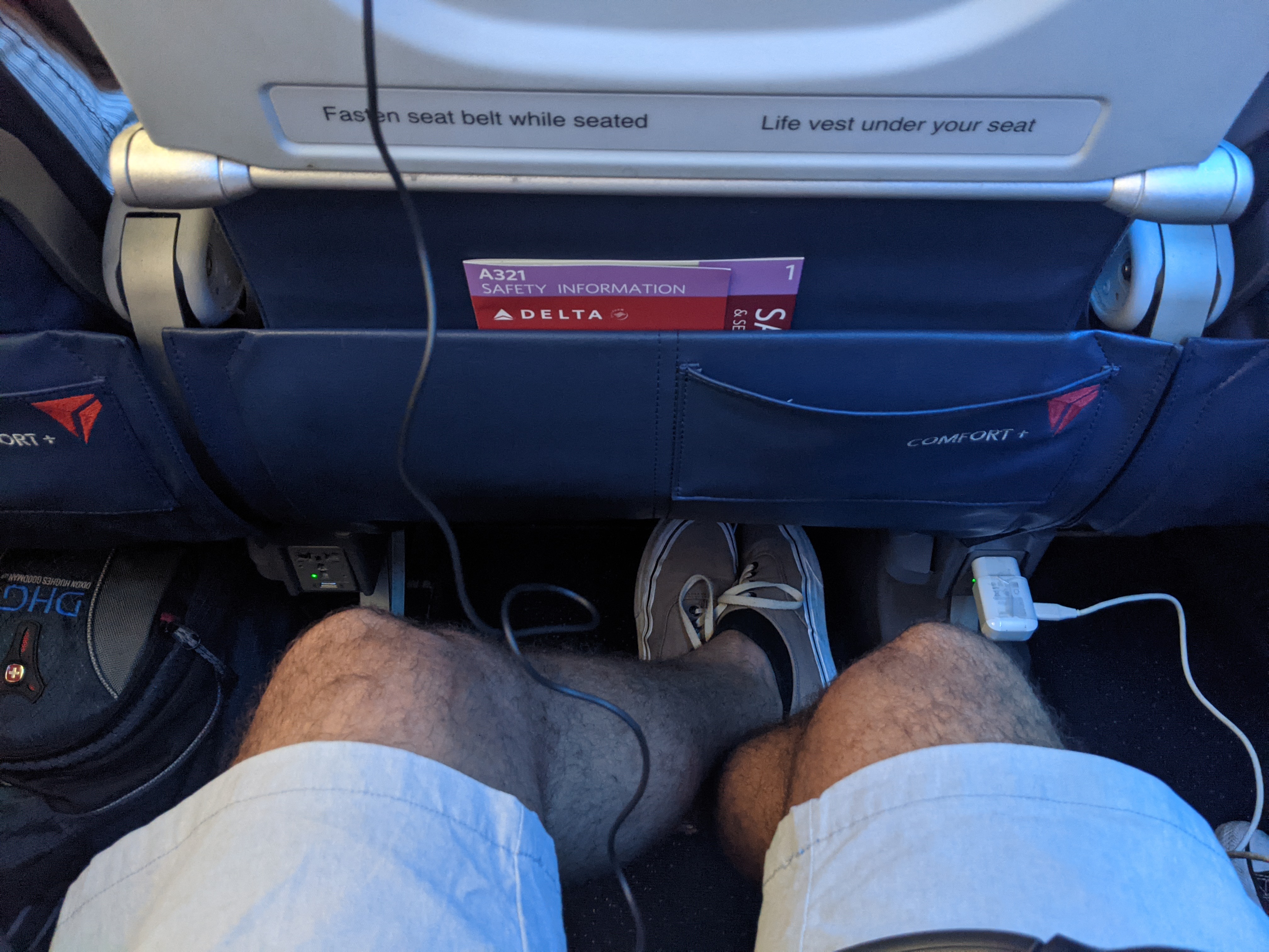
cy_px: 476
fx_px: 990
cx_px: 634
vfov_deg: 51.4
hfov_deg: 65.3
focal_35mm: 27
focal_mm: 4.44
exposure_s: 1/24.3
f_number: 1.8
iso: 788
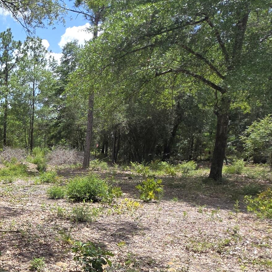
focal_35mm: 39
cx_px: -40
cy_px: 209
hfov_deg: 35.4
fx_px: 347
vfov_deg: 41.4
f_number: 1.9
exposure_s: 1/1061
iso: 40
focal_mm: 2.2
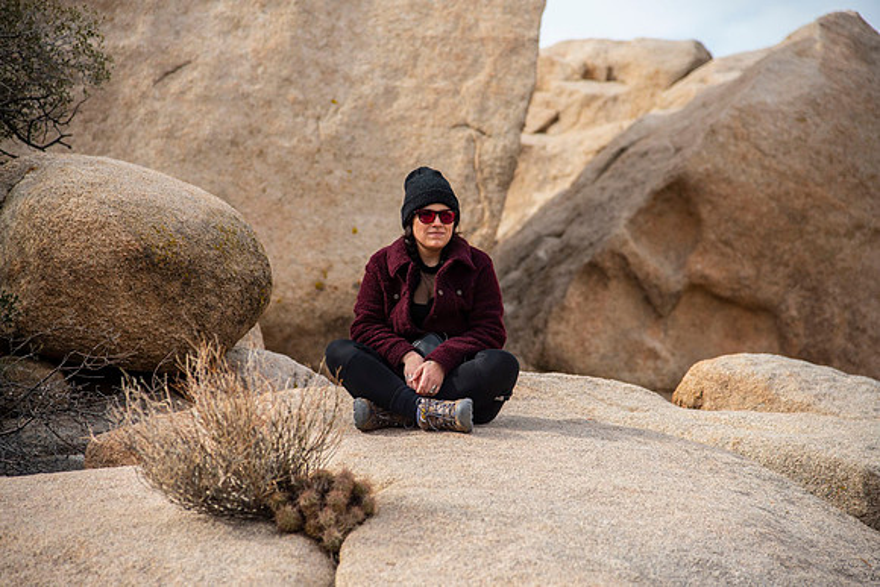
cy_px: 294
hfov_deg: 17.1
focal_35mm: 120
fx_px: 2934
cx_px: 440
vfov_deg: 11.4
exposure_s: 1/1250
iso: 100
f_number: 4
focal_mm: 120
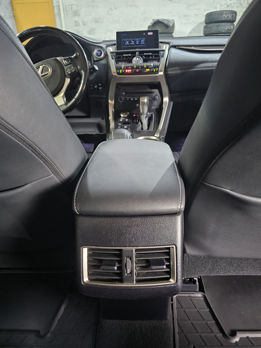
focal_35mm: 23
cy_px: 174
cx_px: 130
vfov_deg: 73.9
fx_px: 231
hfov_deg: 58.9
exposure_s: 1/25
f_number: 1.7
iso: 800
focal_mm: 6.3
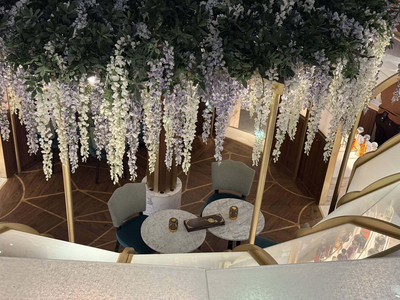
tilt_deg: -32.7
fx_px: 555
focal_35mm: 48
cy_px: 150
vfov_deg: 30.3
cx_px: 200
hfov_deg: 39.7
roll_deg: -4.9
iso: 250
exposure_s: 1/46
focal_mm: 6.76
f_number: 1.78
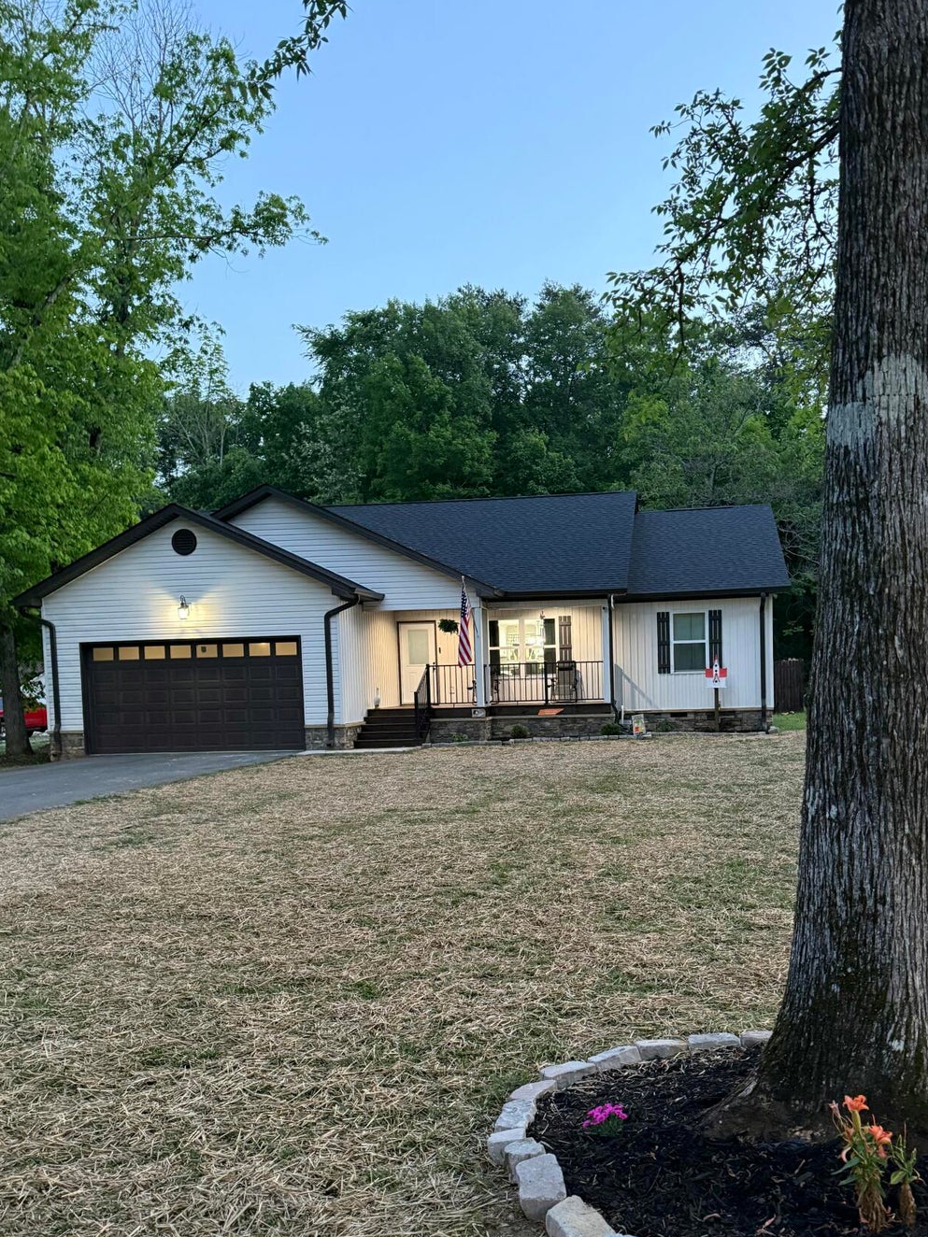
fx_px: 1037
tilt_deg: -1.3
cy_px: 724
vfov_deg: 61.3
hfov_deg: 48.0
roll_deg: +1.5
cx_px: 545
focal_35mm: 29
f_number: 1.78
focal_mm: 6.76
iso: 640
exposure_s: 1/40
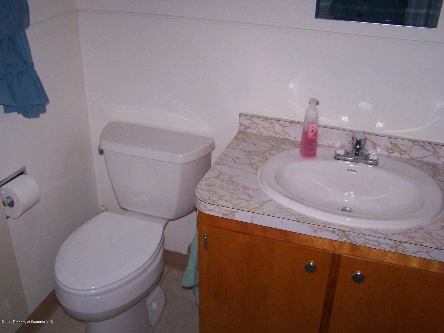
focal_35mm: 38
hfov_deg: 49.0
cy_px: 166
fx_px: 487
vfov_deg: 37.7
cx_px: 222
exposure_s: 1/60
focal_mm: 6.3
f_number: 2.8
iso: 140
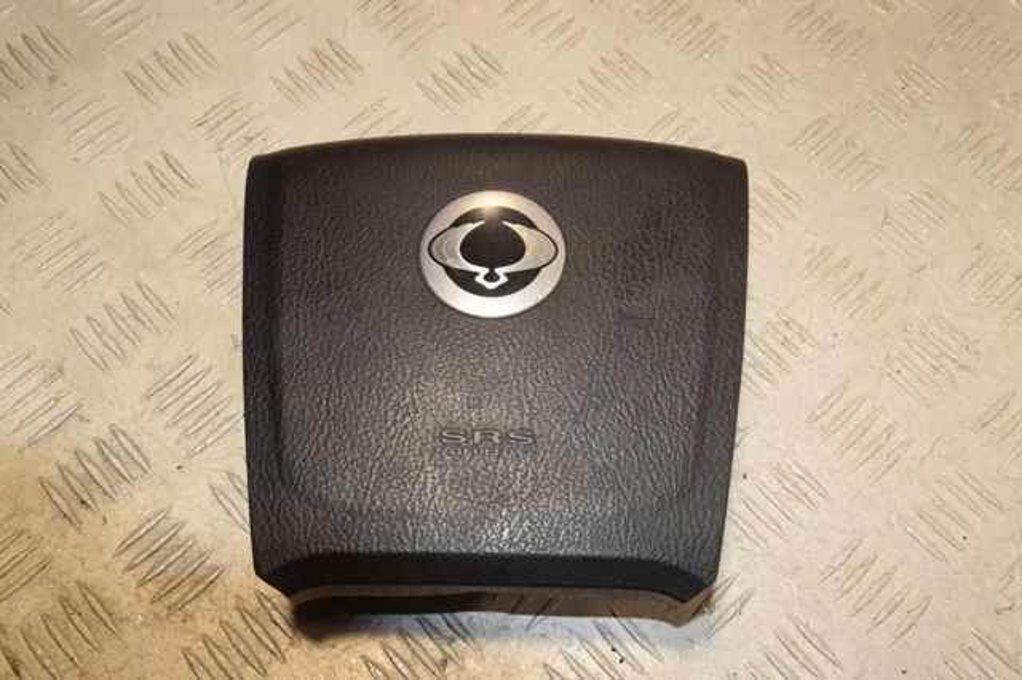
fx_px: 1277
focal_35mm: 45
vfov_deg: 29.8
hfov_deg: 43.6
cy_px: 340
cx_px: 511
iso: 800
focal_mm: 30
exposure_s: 1/200
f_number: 9
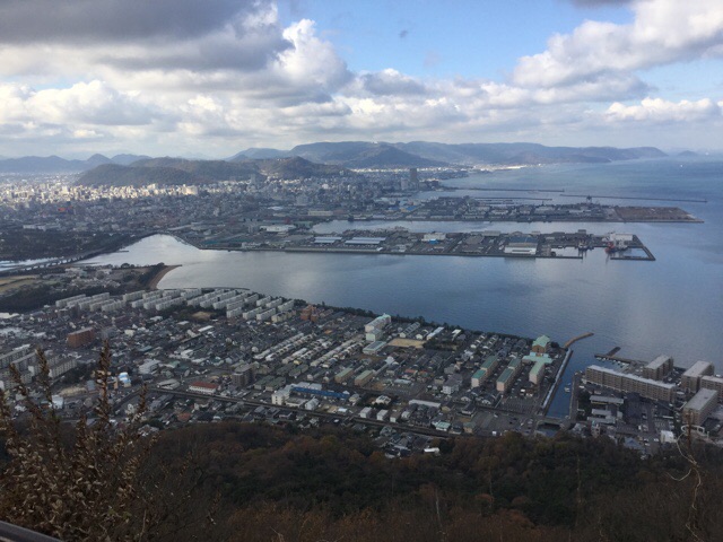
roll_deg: -0.2
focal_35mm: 31
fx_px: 647
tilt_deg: -11.2
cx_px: 362
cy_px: 271
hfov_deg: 58.4
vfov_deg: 45.4
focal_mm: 3.3
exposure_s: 1/905
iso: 25
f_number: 2.4
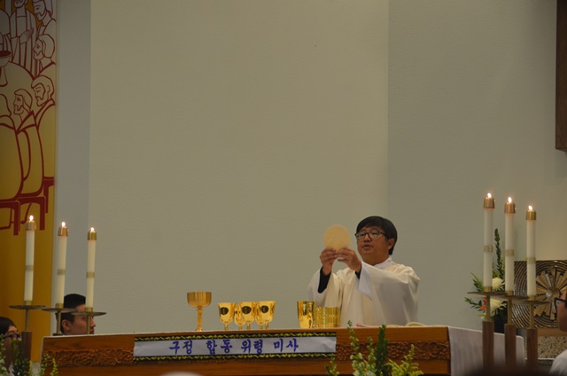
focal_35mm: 135
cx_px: 284
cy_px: 188
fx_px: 2122
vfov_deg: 10.1
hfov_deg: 15.2
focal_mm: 90
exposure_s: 1/40
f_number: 5.3
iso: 800
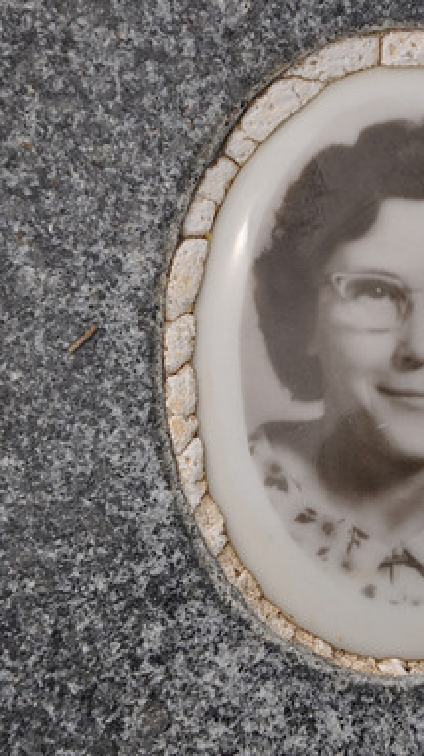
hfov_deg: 4.9
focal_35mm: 250
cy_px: 378
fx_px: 5000
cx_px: 377
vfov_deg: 8.6
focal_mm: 105
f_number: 8
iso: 200
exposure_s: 1/250
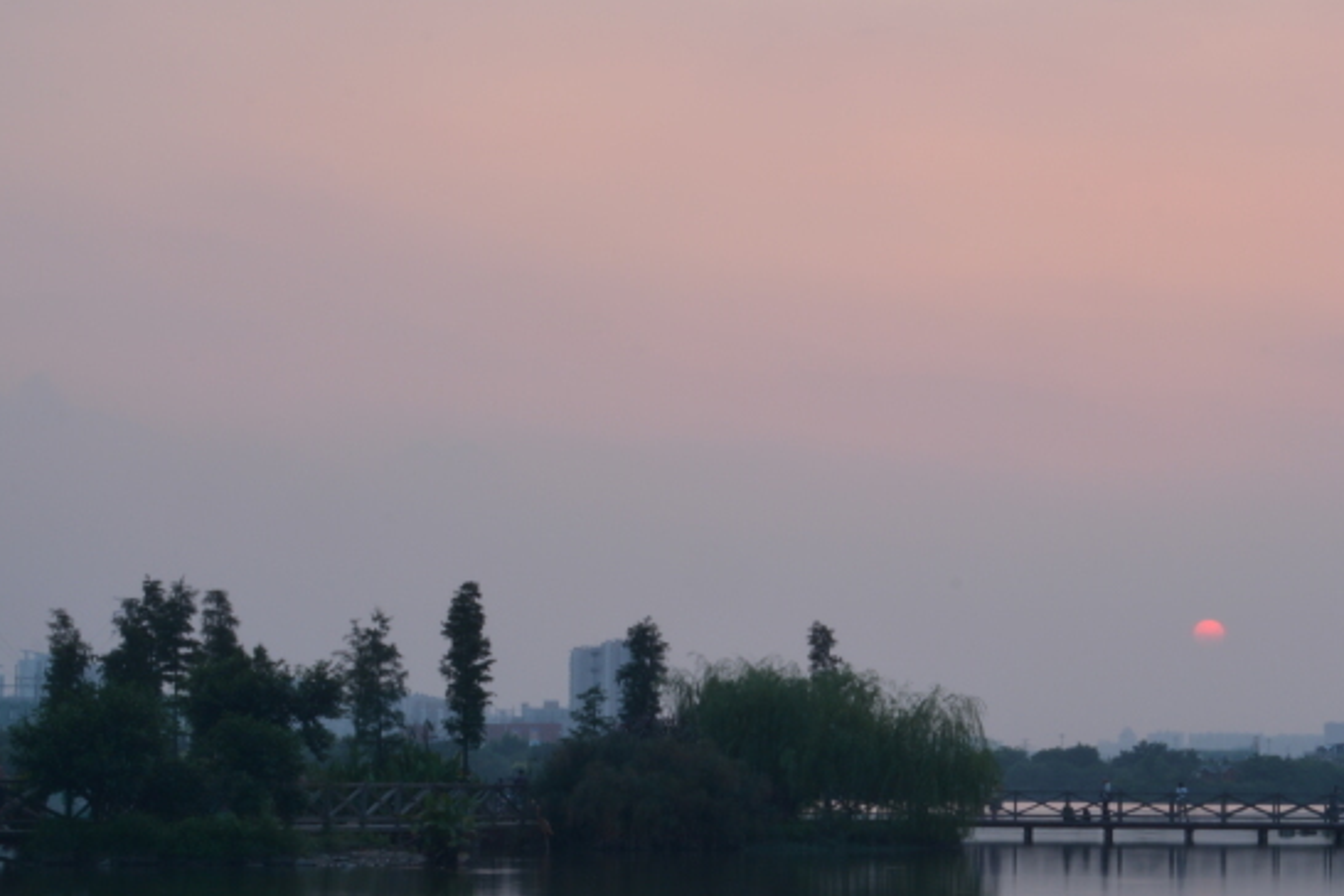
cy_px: 750
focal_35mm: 90
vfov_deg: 15.1
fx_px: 3360
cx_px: 1113
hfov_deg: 22.3
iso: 100
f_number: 29
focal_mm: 32
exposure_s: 5
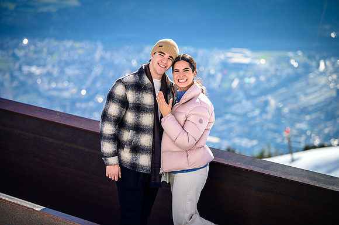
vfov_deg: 13.3
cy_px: 112
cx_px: 170
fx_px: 969
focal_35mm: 103
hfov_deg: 19.8
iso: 100
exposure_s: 1/1000
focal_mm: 103
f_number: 3.2
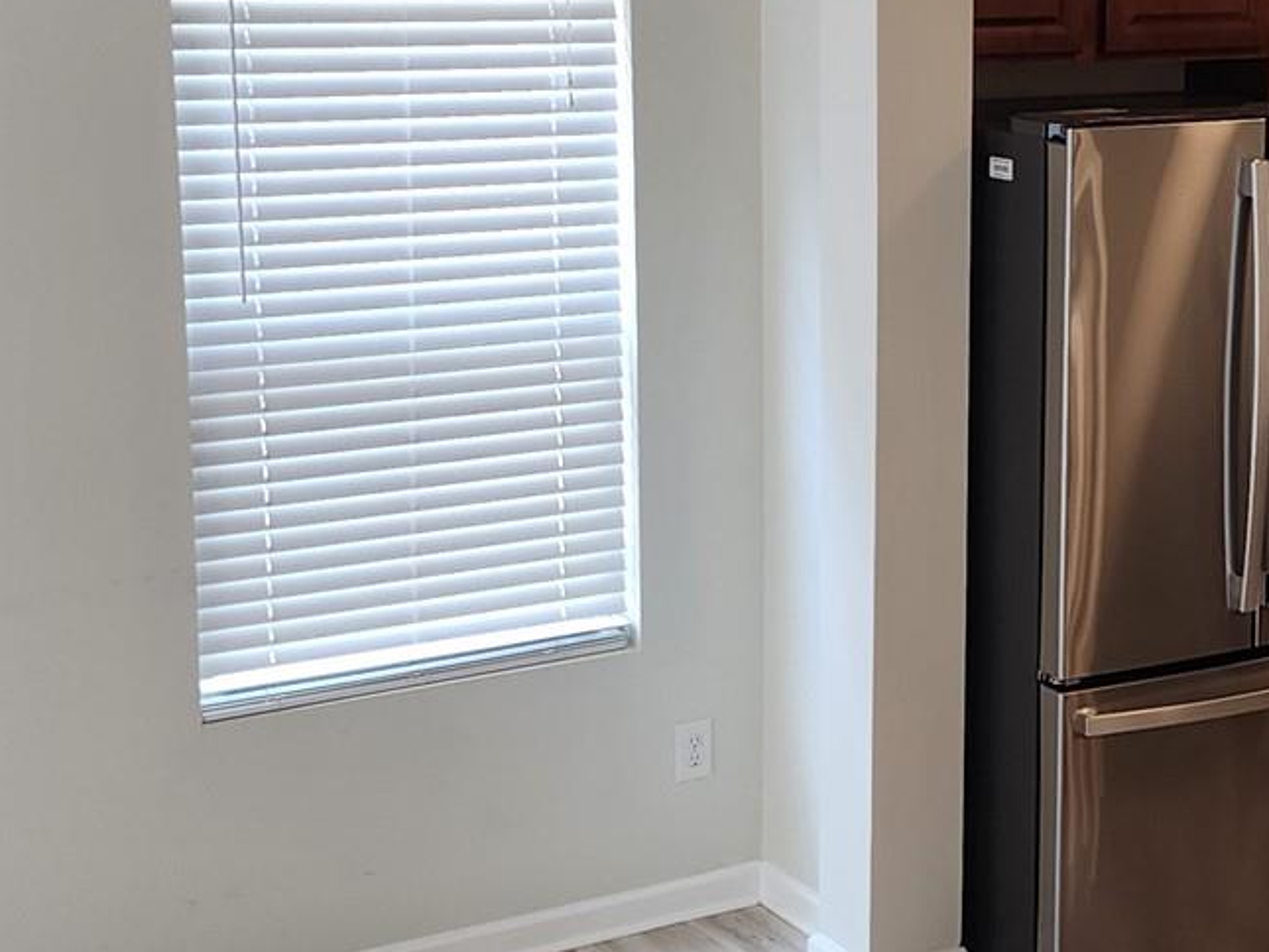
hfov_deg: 26.1
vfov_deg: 20.1
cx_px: 1037
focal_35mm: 73
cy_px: 293
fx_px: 2677
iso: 125
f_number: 1.8
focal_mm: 6.4
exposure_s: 1/120
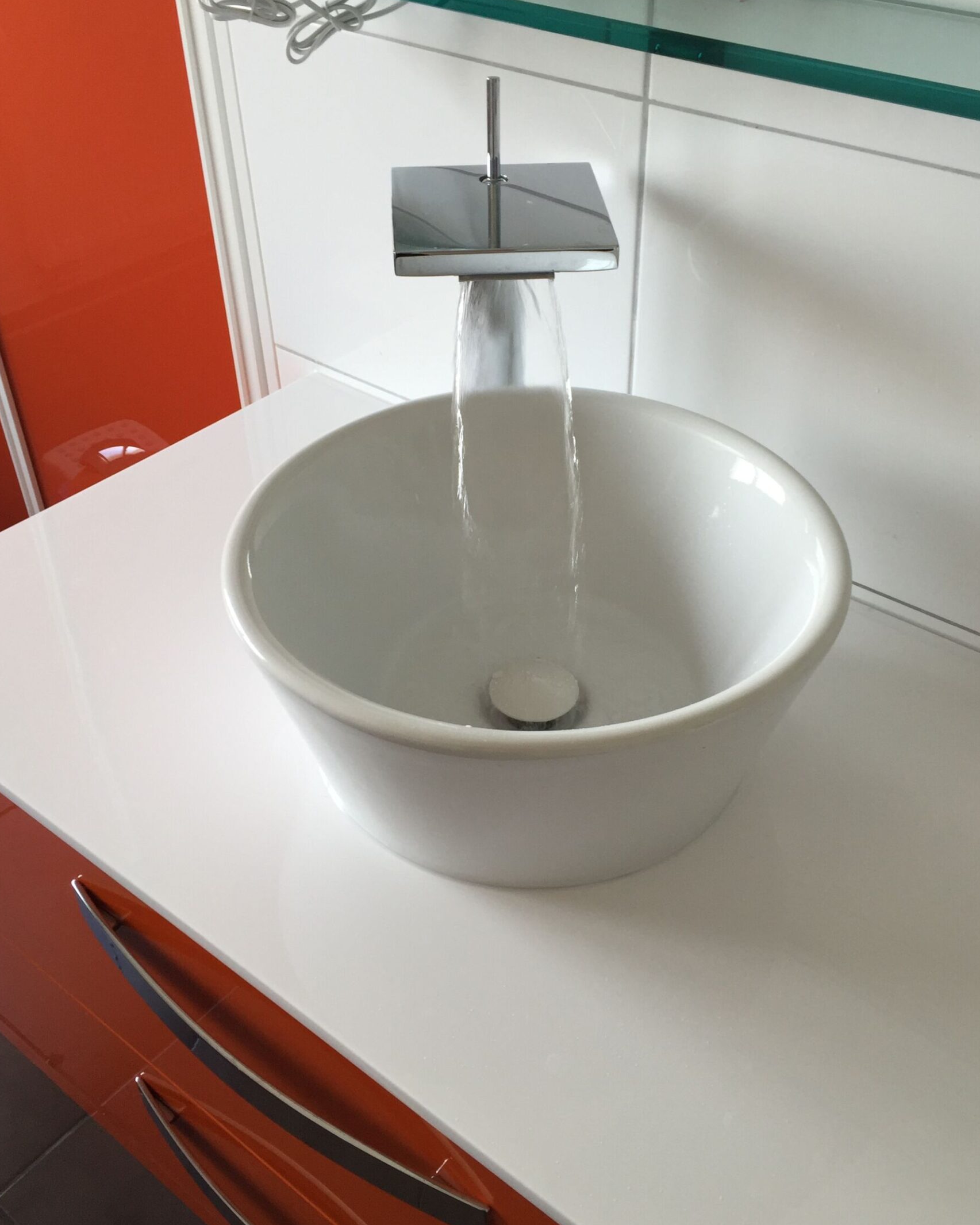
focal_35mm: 34
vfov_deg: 52.8
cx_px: 520
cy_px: 604
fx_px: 1233
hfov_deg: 43.3
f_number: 2.2
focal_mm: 4.15
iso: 50
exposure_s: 1/100
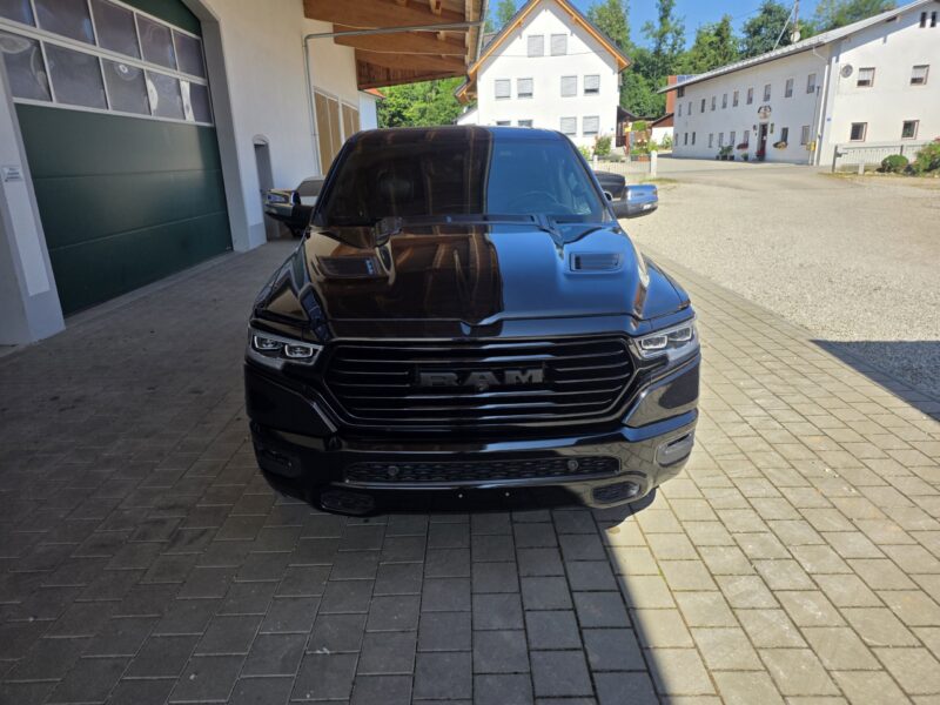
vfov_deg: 58.9
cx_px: 470
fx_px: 625
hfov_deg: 73.9
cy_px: 352
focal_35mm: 23
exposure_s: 1/4889
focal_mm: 6.25
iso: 80
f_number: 1.7
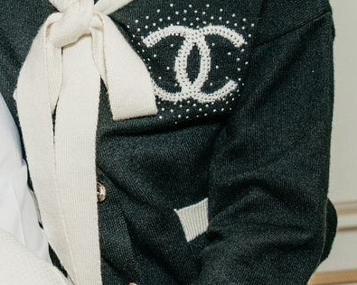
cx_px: -249
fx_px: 1669
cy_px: 75
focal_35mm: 158
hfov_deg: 11.5
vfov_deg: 9.8
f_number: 4.5
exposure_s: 1/160
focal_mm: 26
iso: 320
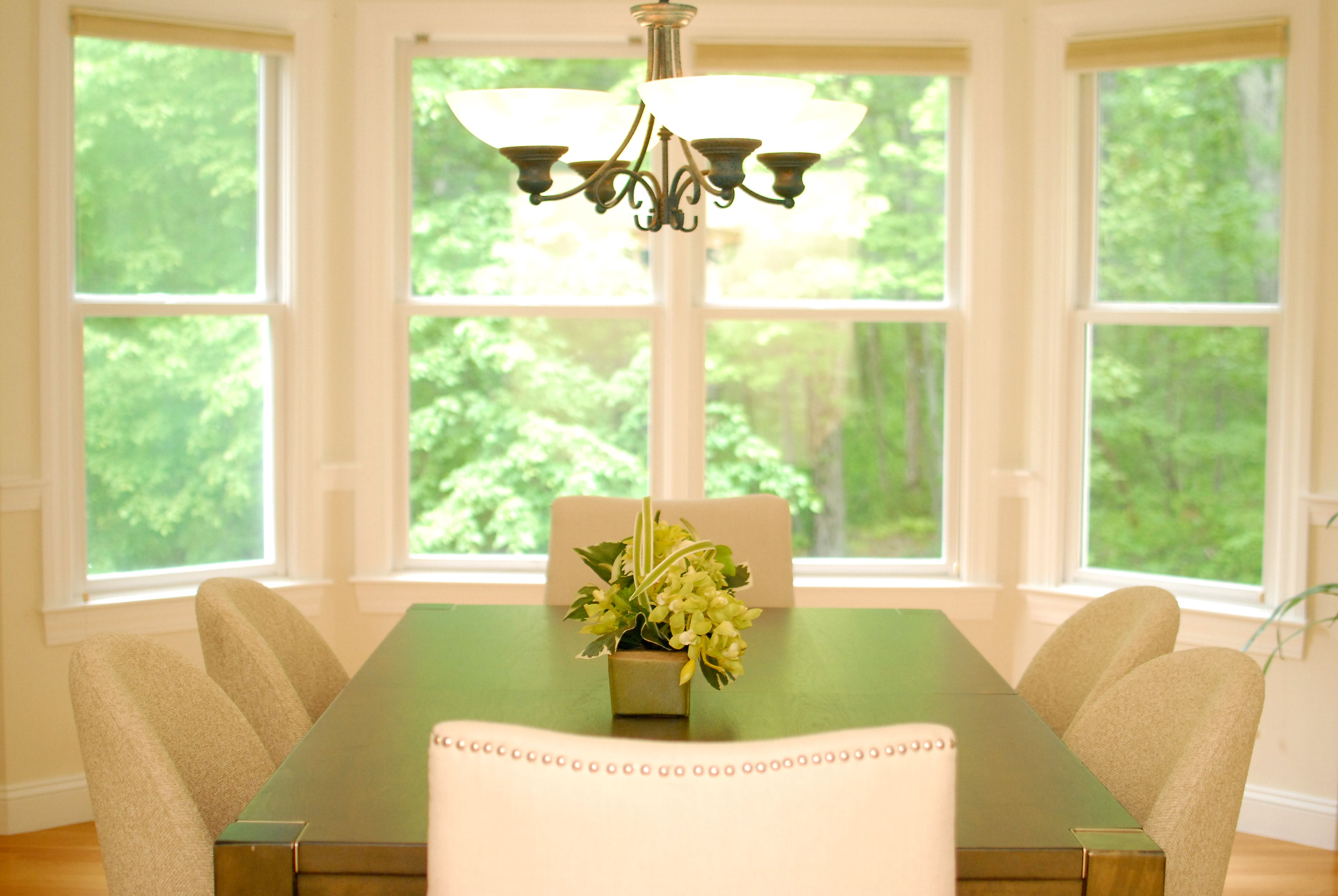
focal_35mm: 52
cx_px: 669
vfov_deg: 25.8
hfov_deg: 37.8
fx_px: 1954
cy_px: 448
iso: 800
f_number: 2.5
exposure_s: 1/320
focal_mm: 35
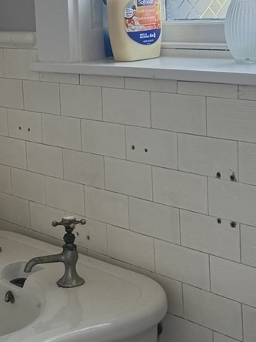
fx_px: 818
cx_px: 69
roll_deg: +2.8
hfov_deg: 17.7
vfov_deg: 23.4
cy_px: 111
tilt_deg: -7.8
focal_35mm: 83
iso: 100
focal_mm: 6.76
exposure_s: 1/121
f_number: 1.78
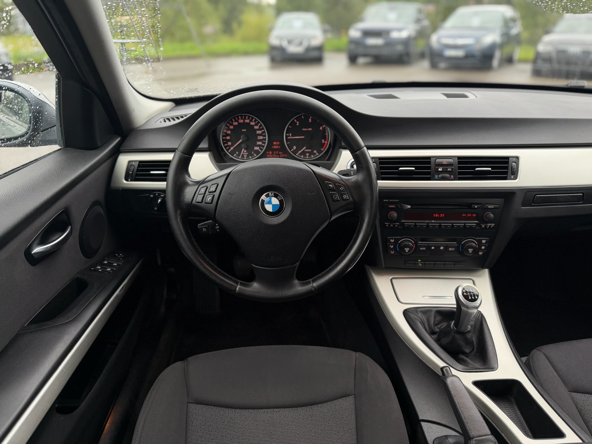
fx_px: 410
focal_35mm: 24
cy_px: 222
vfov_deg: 56.8
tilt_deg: -25.2
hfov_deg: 71.6
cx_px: 296
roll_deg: +0.1
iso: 125
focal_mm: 6.76
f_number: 1.78
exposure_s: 1/121
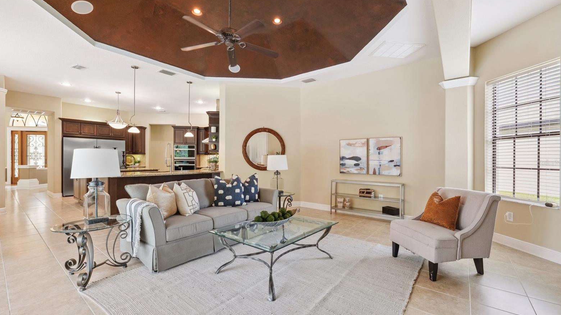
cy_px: 163
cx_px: 282
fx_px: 223
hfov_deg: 103.0
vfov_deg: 70.5
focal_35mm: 15
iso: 400
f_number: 8
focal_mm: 14
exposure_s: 1/13
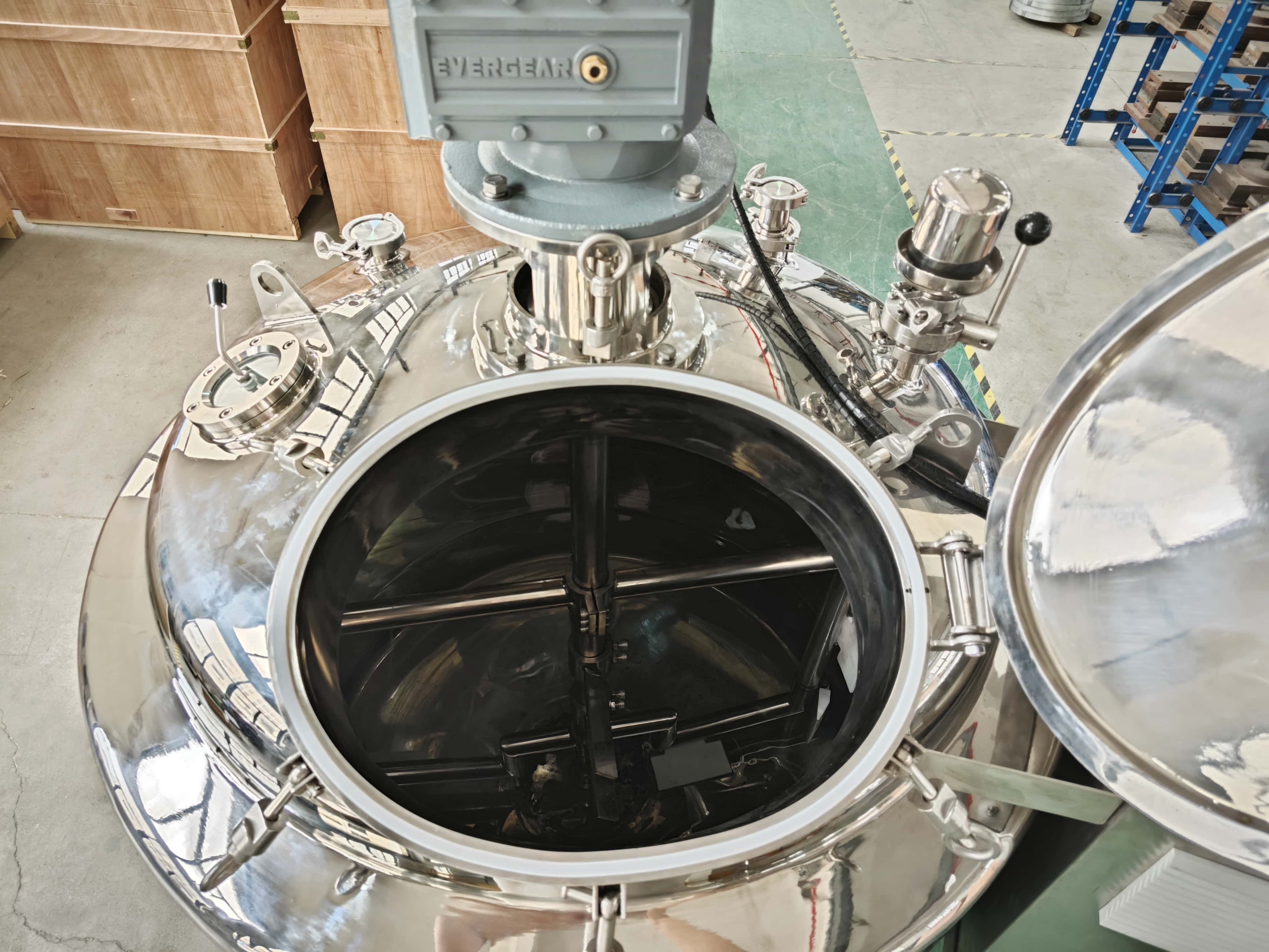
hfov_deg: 73.9
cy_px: 476
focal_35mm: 23
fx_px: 843
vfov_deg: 58.9
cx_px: 634
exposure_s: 1/50
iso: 500
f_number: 1.8
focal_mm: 5.43
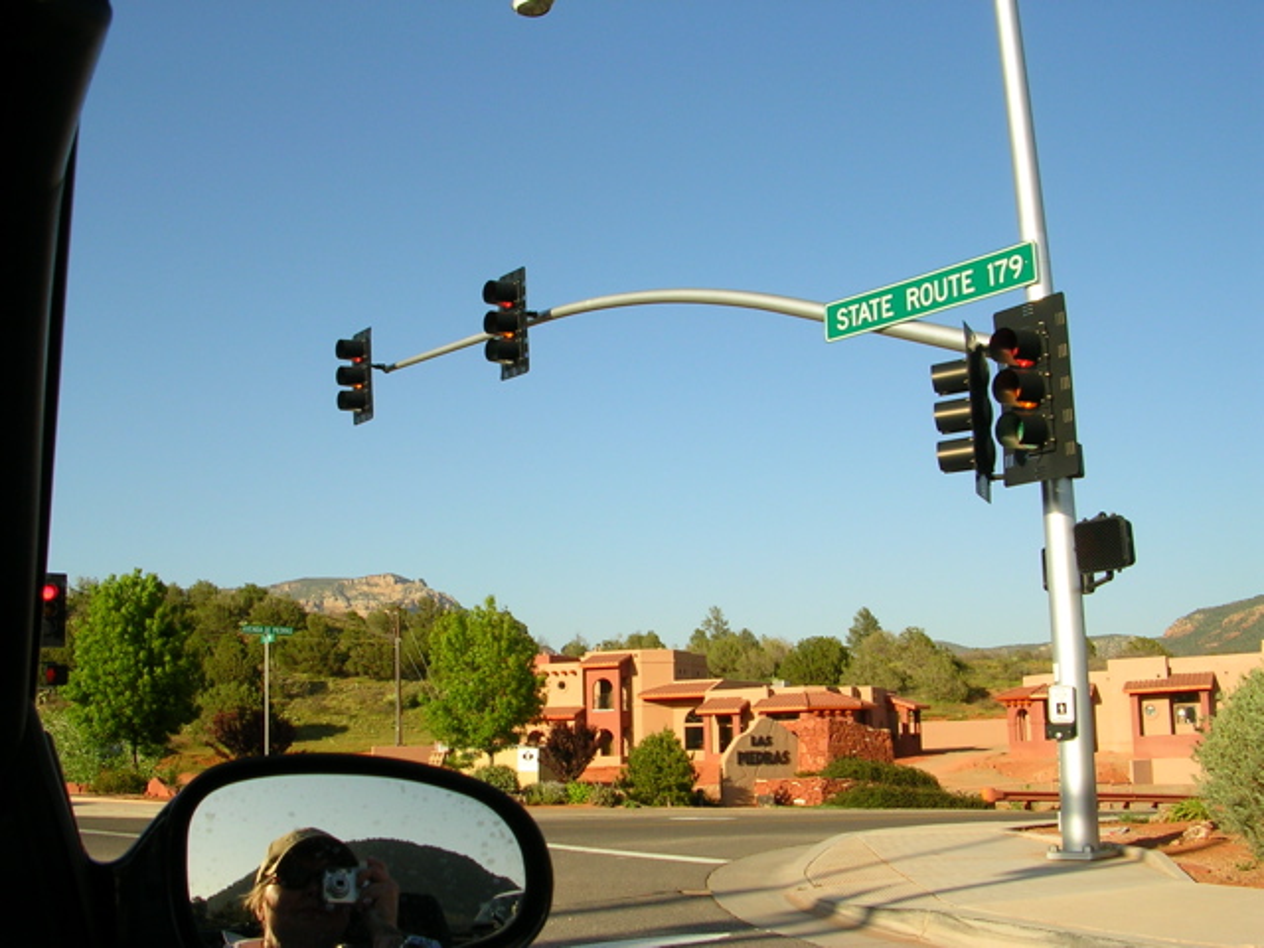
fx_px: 1388
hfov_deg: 49.0
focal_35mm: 38
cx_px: 632
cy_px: 474
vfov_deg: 37.7
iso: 50
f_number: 5.6
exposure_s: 1/230
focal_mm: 5.8
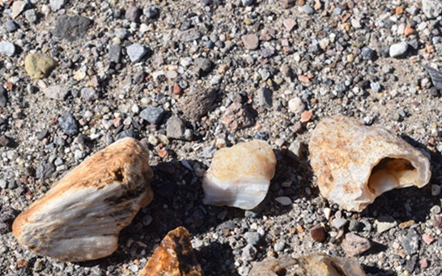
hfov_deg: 24.6
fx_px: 1012
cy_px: 199
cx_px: 256
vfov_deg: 15.5
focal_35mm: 84
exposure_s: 1/400
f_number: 10
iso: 200
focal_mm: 40
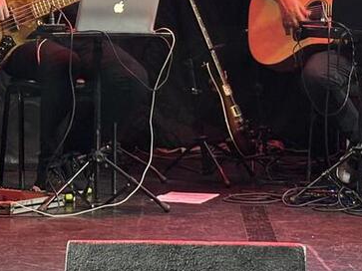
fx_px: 1798
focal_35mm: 172
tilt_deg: +4.1
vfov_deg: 8.5
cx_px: 137
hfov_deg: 11.5
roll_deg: -0.7
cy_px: -120
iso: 160
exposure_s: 1/35
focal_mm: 5.96
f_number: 1.6
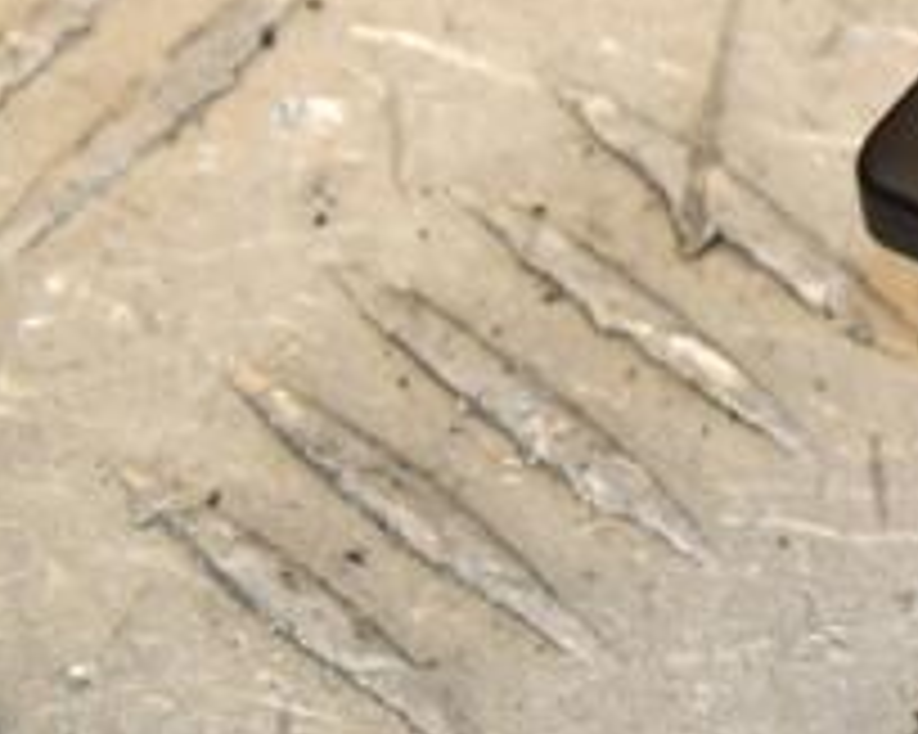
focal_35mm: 435
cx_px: 1332
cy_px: -5
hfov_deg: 4.4
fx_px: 11823
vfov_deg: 3.5
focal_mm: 105
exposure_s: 1/200
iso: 800
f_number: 9
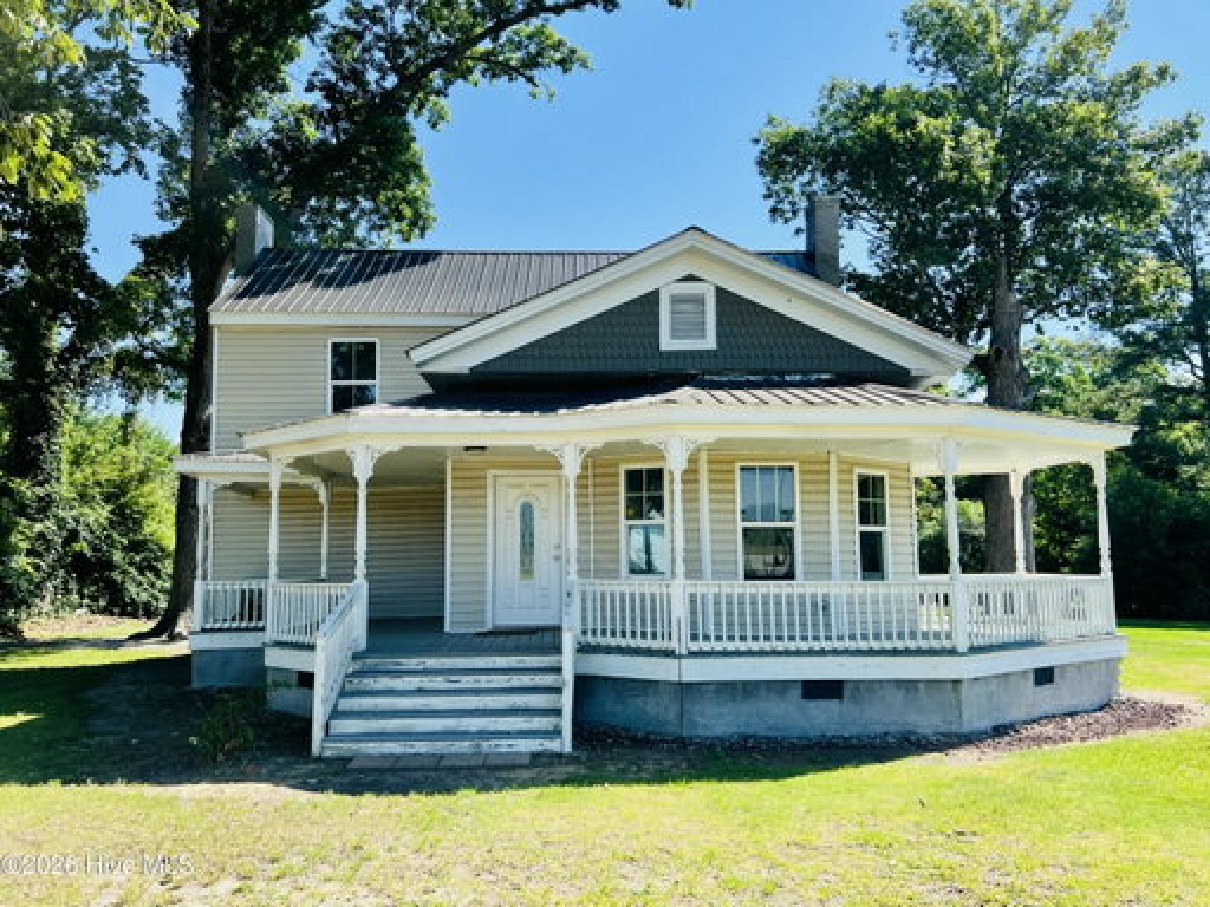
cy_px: 454
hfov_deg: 67.3
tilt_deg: +5.8
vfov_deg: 53.1
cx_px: 605
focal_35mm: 26
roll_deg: -0.4
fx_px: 909
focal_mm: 5.7
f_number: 1.5
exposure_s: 1/1779
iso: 50
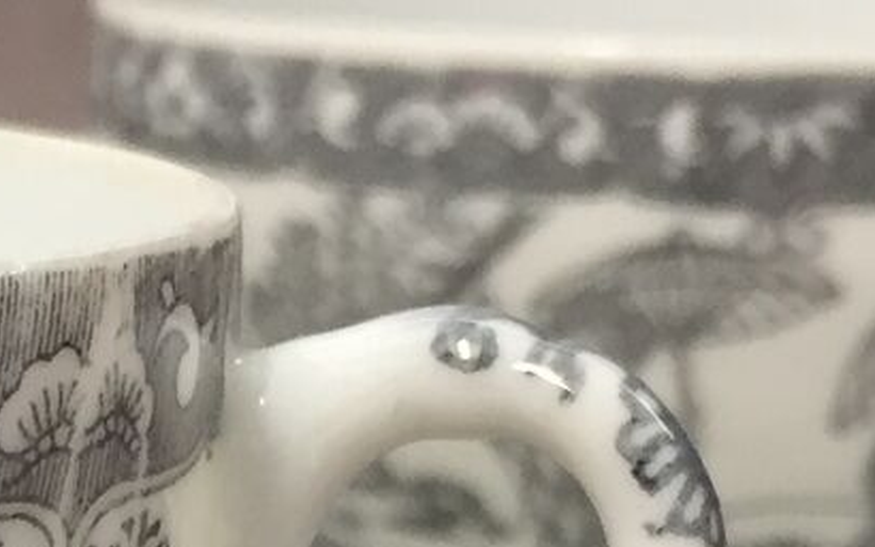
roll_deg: -1.3
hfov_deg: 13.4
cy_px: 865
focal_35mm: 150
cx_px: -320
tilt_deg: -15.9
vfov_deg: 8.5
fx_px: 3576
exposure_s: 1/33
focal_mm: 4.15
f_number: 2.2
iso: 80
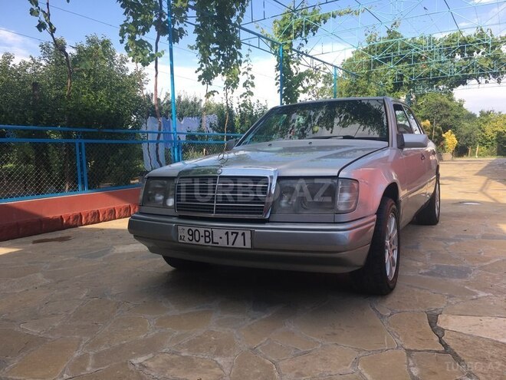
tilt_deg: -5.0
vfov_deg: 48.2
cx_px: 253
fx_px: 424
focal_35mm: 29
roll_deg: +2.3
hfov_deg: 61.7
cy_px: 190
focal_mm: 4.15
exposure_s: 1/469
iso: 25
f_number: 2.2
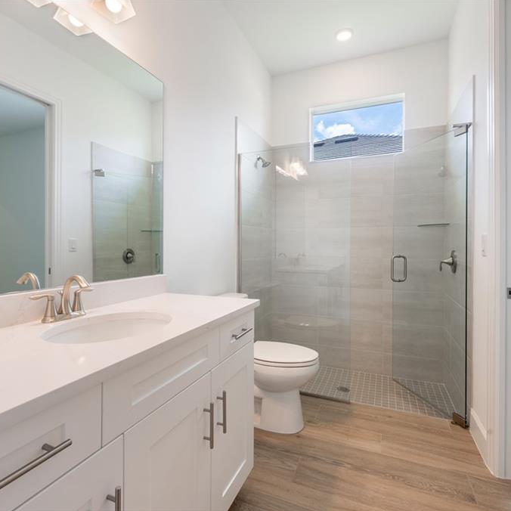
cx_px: 248
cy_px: 256
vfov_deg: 80.7
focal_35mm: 18
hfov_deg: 80.7
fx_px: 301
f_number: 11
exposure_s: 1/10
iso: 200
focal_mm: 14
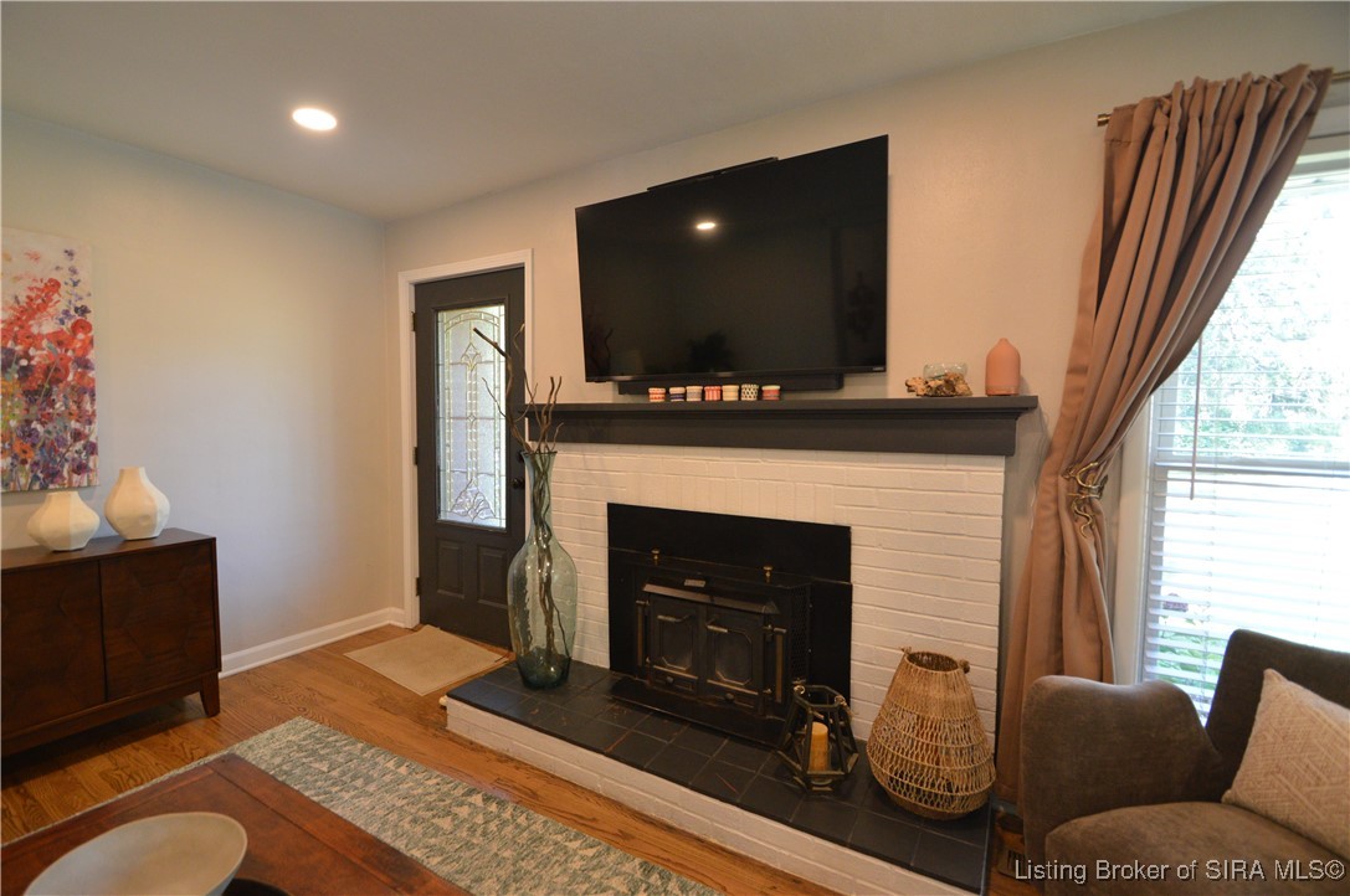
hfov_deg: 100.5
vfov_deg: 77.2
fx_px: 562
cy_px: 448
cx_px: 675
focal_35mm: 15
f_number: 3.5
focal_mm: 10
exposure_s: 1/60
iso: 1000
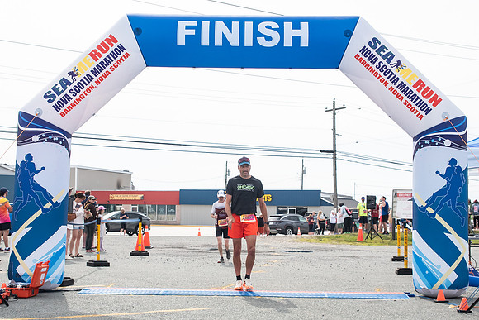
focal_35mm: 59
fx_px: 779
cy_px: 181
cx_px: 239
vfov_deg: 23.2
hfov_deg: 34.2
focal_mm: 35
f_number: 4
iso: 800
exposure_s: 1/3200
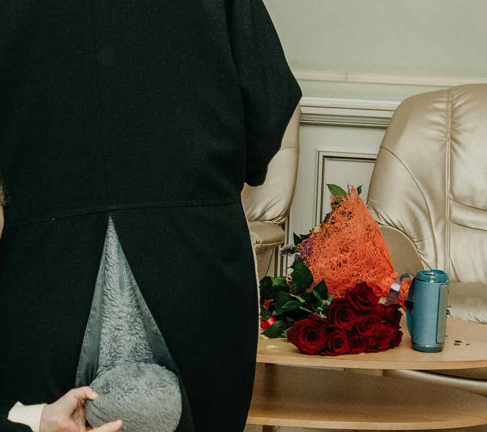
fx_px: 1626
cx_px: 169
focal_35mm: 108
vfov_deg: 15.1
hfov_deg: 17.0
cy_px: 287
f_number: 5
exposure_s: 1/160
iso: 640
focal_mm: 24
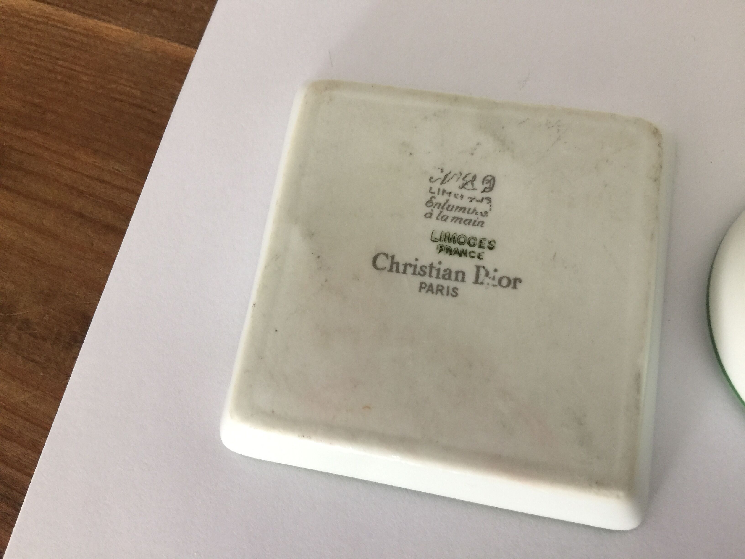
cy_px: 280
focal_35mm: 29
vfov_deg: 48.2
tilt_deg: -74.3
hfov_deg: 61.7
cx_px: 372
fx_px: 624
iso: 64
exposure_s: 1/17
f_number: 2.2
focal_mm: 4.15
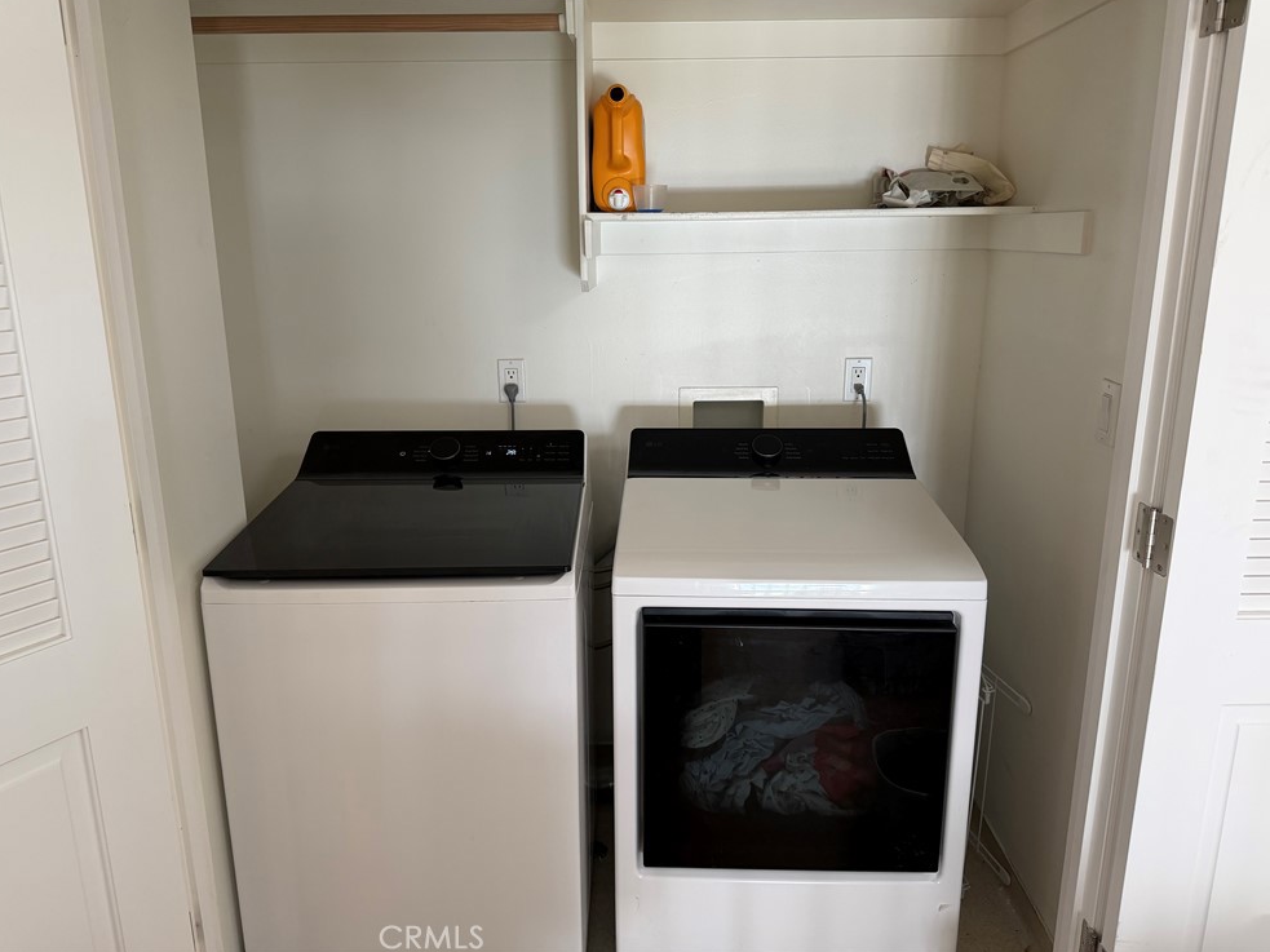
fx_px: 917
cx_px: 629
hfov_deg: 69.4
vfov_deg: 54.9
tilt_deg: -15.0
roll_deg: +0.4
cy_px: 460
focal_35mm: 25
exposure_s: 1/121
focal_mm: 6.76
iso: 200
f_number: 1.78
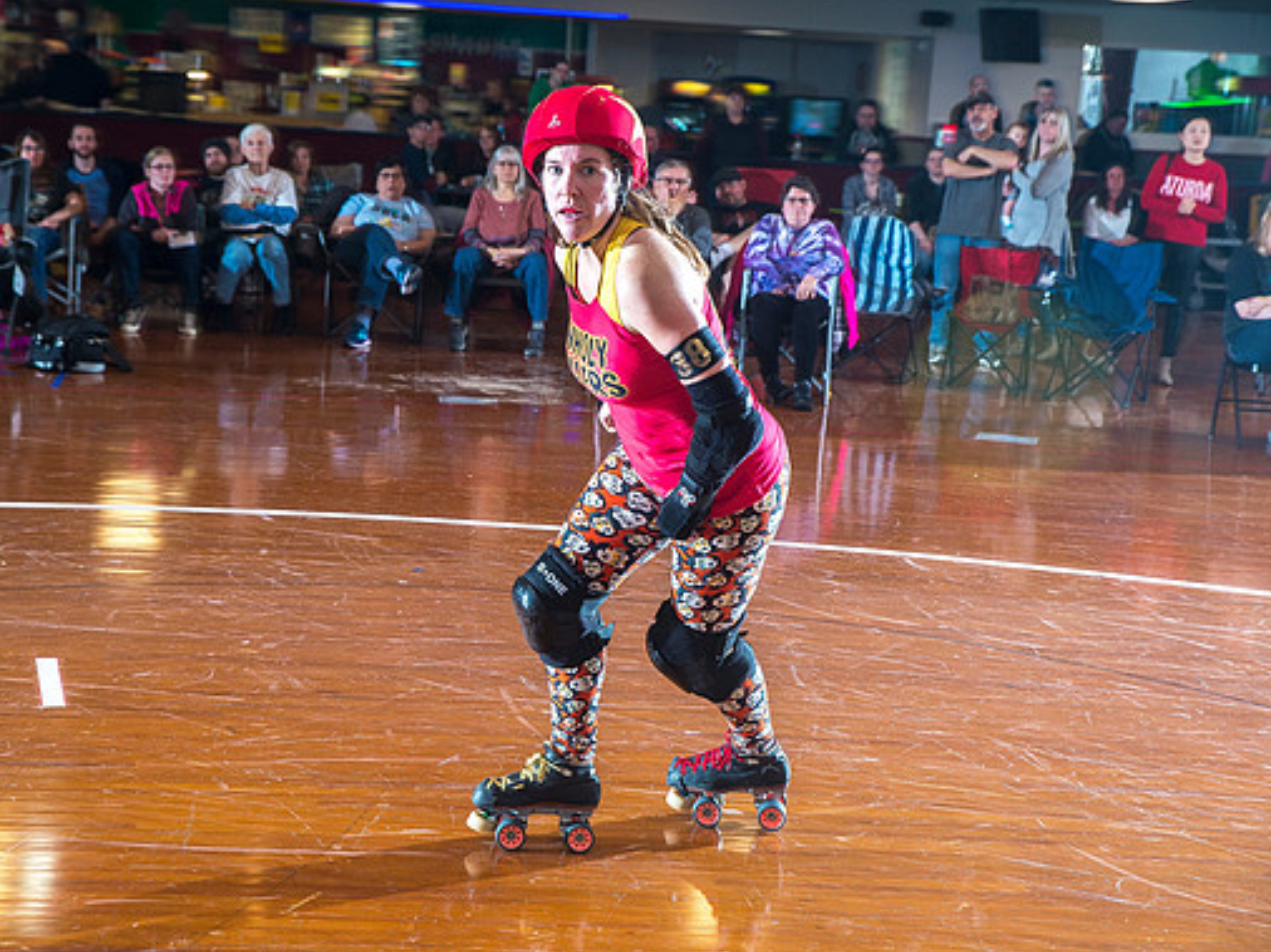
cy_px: 471
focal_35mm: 64
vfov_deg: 22.9
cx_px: 583
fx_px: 2349
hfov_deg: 30.3
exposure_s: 1/160
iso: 800
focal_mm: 58
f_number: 5.6
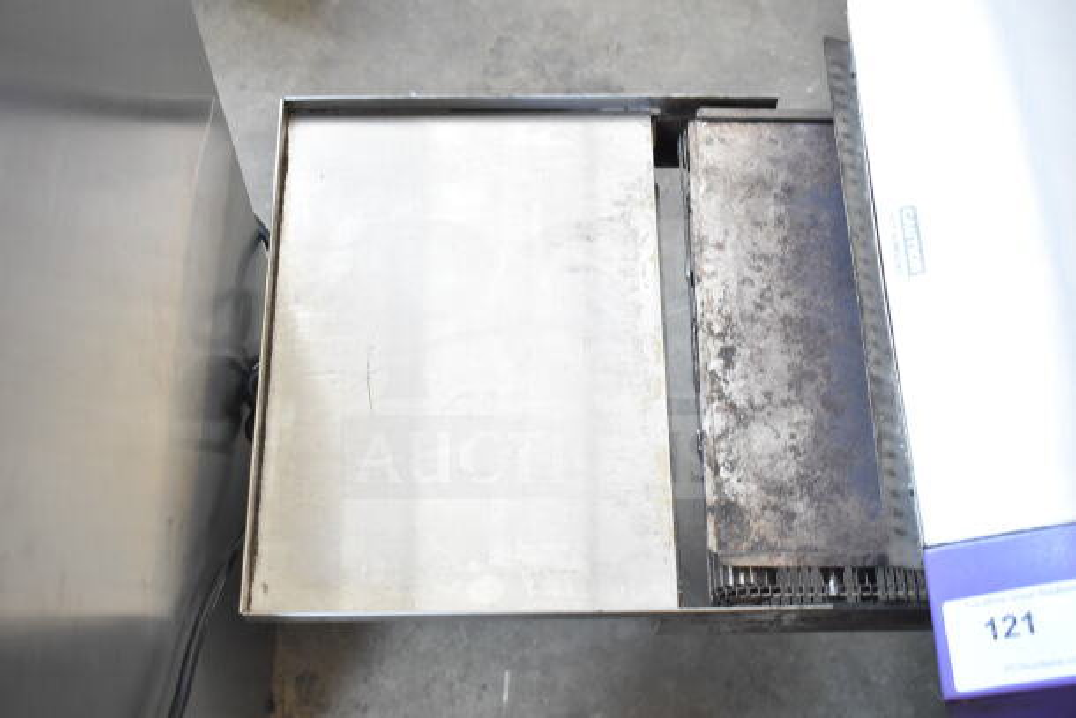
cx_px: 538
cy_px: 359
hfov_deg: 42.3
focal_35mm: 46
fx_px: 1390
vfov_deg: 29.0
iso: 1600
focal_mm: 31
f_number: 5.6
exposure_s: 1/80
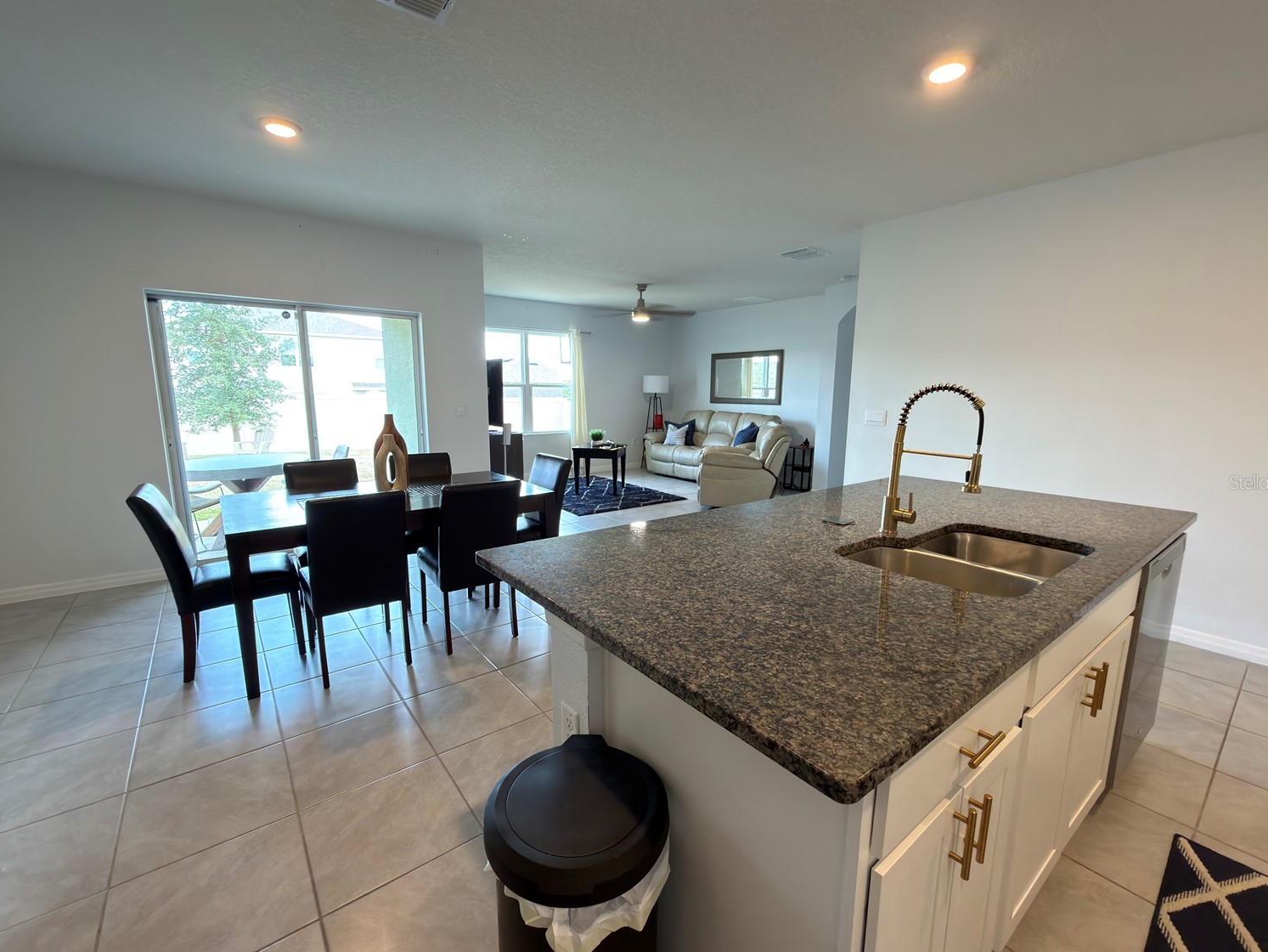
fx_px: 550
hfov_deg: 98.2
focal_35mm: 15
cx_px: 630
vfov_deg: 81.8
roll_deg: -0.7
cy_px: 482
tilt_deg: -10.2
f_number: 2.2
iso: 80
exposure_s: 1/30
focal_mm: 2.22
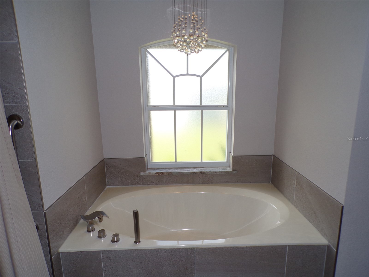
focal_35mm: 24
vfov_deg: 56.8
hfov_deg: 71.6
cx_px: 184
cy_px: 138
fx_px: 256
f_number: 4.3
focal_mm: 4.3
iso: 80
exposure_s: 1/140
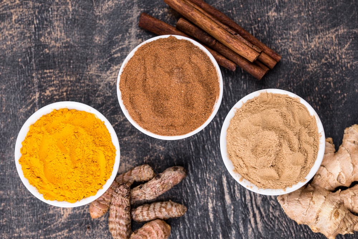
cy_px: 120
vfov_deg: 13.1
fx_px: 1045
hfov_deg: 19.4
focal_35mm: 105
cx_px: 179
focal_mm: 105
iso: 100
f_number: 8
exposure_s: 1/100
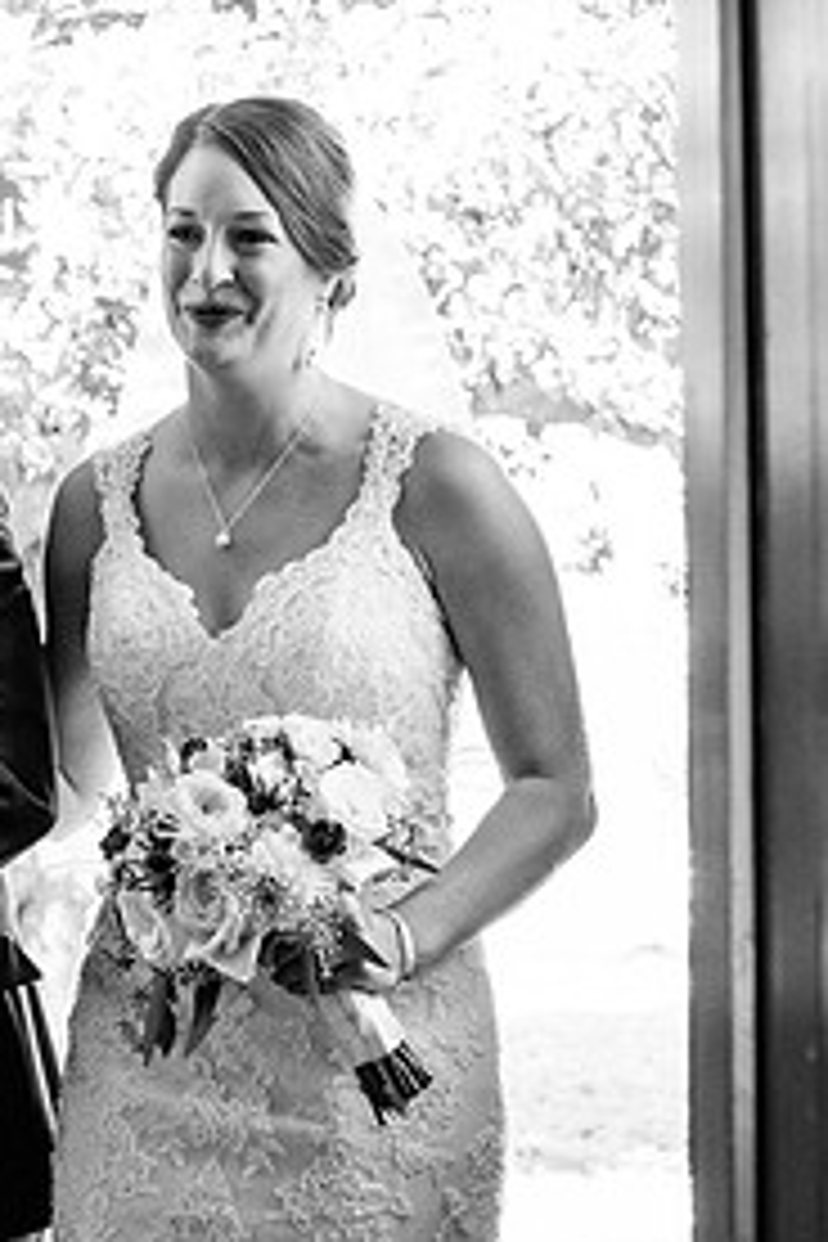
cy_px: 776
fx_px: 3622
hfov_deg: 12.7
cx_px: -204
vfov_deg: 19.4
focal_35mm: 105
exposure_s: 1/100
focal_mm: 35
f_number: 4
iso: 2000
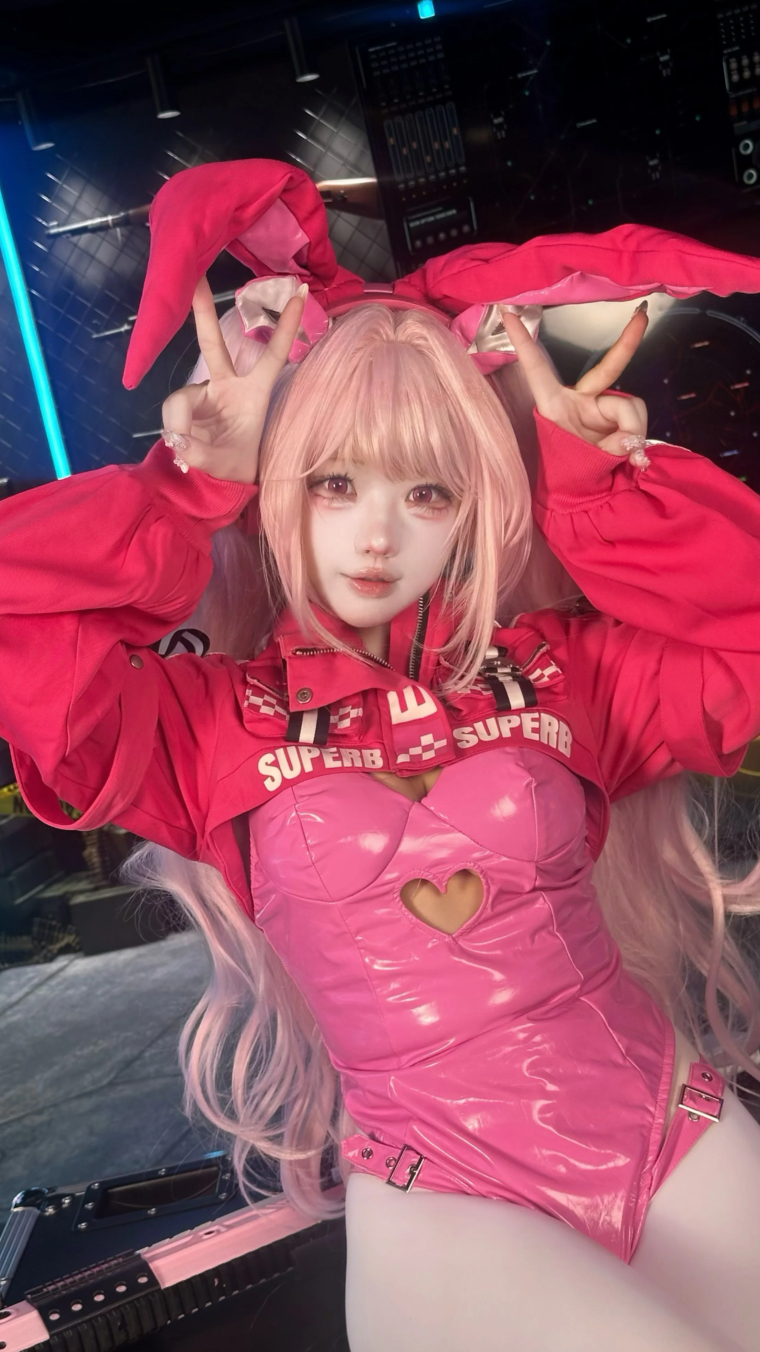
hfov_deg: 40.0
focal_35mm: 29
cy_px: 678
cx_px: 447
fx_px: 1039
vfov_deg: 66.1
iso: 125
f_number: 1.5
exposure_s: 1/60
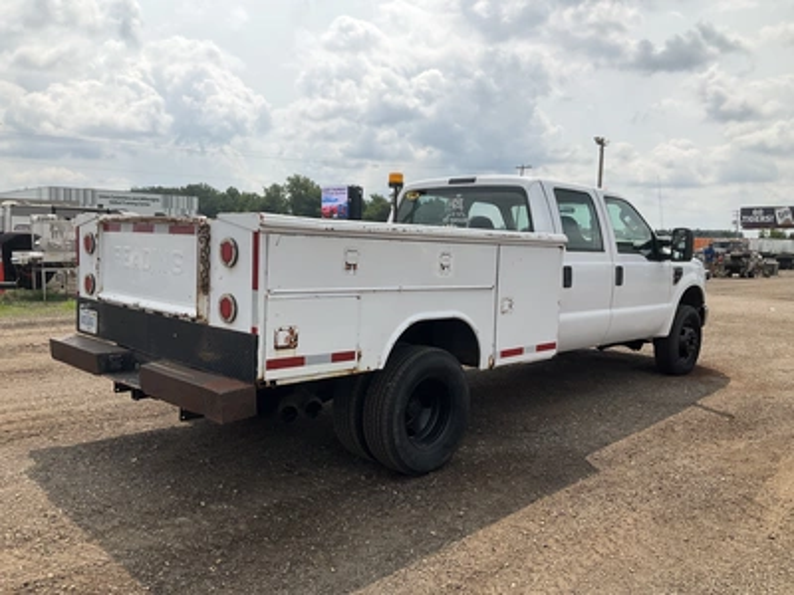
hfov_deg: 61.7
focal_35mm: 29
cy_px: 298
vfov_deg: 48.2
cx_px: 397
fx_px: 665
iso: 25
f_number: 1.8
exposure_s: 1/3125
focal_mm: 3
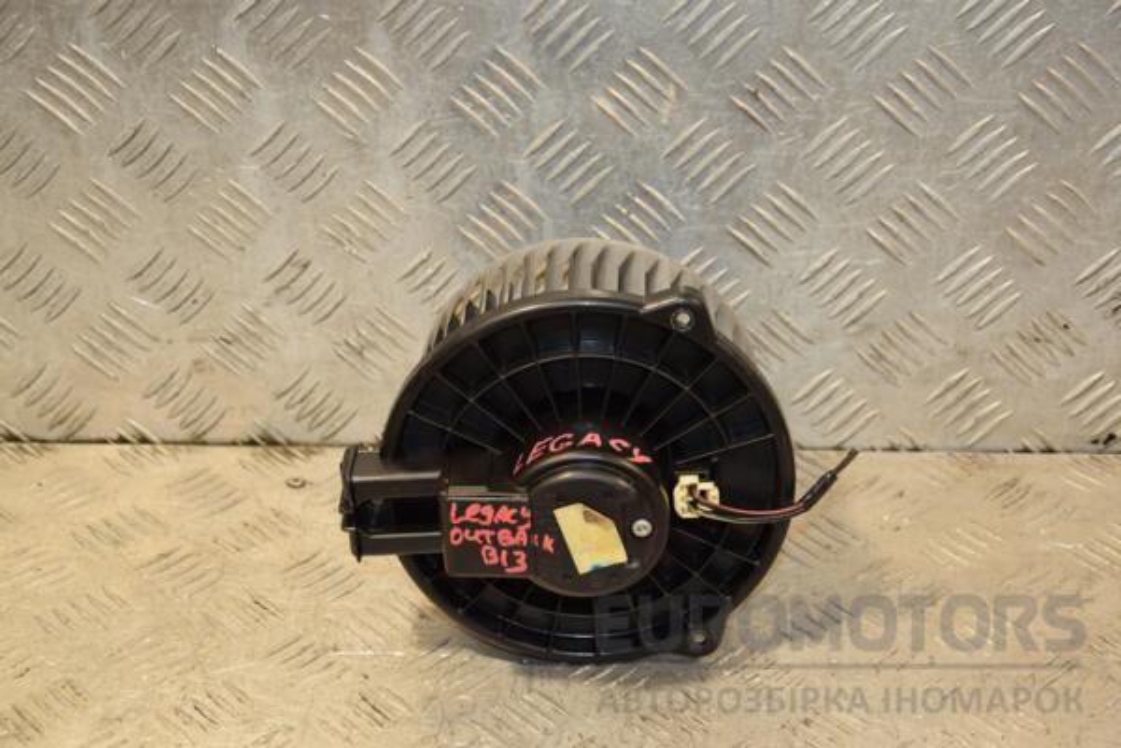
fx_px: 2335
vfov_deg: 18.2
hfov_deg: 27.0
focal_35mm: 75
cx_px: 560
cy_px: 374
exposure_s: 1/160
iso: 800
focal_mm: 50
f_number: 5
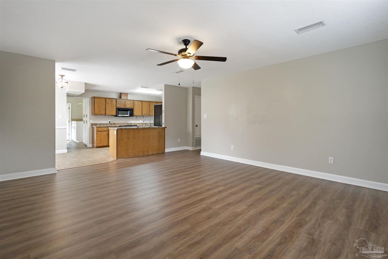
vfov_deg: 73.7
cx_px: 194
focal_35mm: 16
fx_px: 172
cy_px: 130
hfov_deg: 96.7
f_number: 4
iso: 2000
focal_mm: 16
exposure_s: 1/160
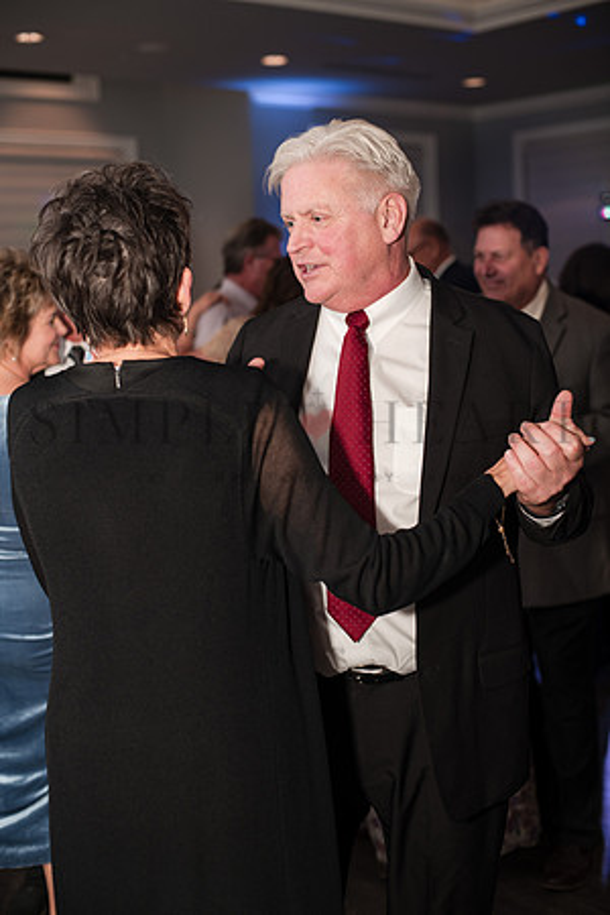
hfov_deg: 27.0
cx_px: 305
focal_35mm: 50
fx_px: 1271
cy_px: 458
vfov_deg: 39.6
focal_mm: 50
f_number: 3.5
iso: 400
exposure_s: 1/200
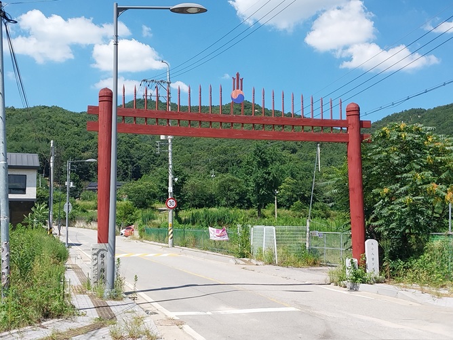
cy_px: 170
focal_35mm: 26
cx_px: 226
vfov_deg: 53.1
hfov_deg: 67.3
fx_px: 340
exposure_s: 1/643
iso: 20
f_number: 1.8
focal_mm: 4
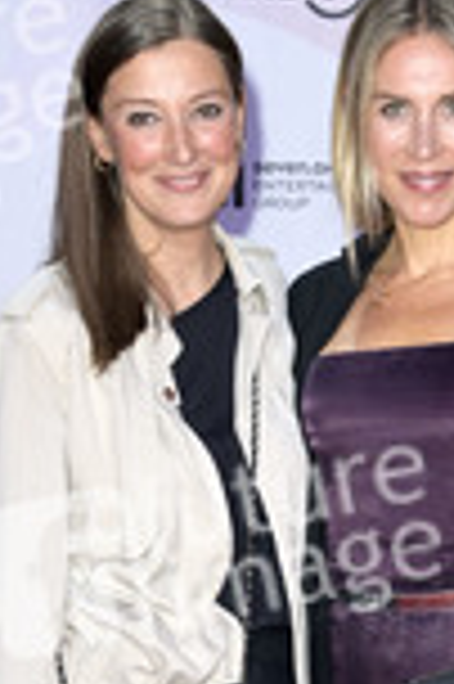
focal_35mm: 132
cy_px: 778
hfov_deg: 10.3
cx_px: 342
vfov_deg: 15.1
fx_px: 2503
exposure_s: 1/250
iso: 400
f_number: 5.6
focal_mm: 50
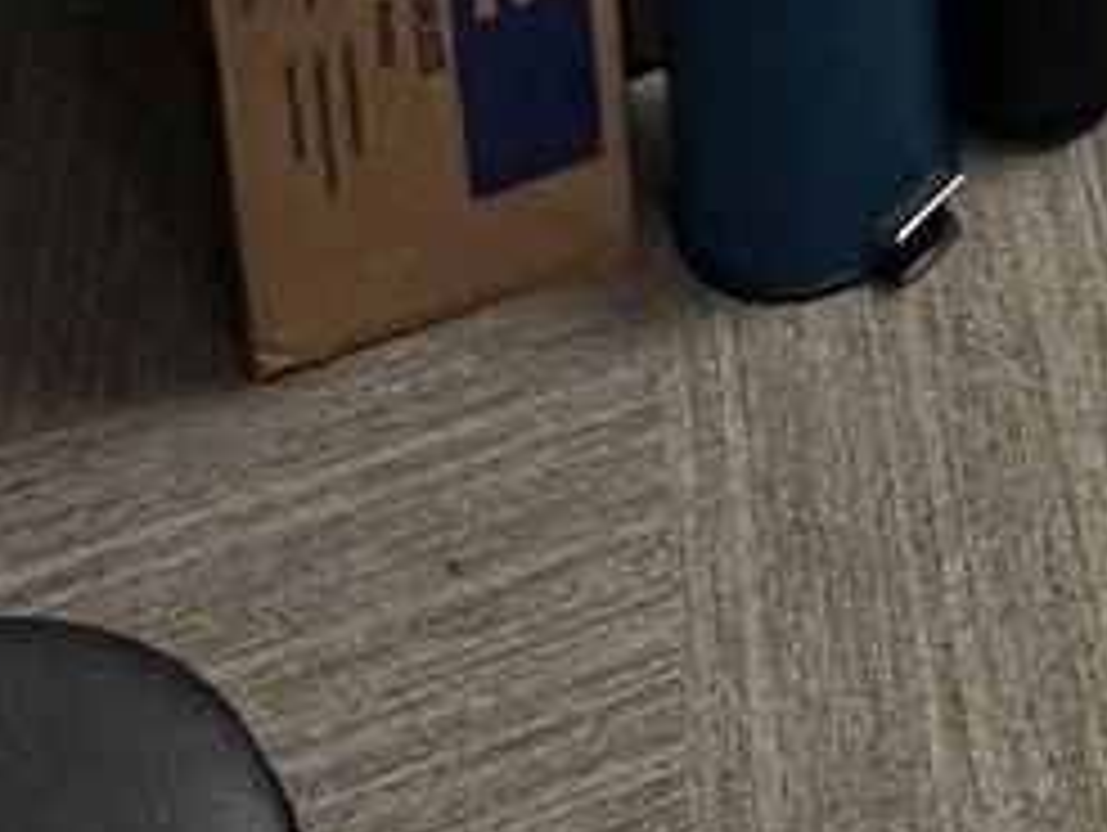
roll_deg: +0.2
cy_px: -1731
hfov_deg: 19.0
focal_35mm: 91
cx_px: 1652
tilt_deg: -8.6
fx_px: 2913
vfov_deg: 10.6
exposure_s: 1/120
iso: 250
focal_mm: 2.22
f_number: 2.2
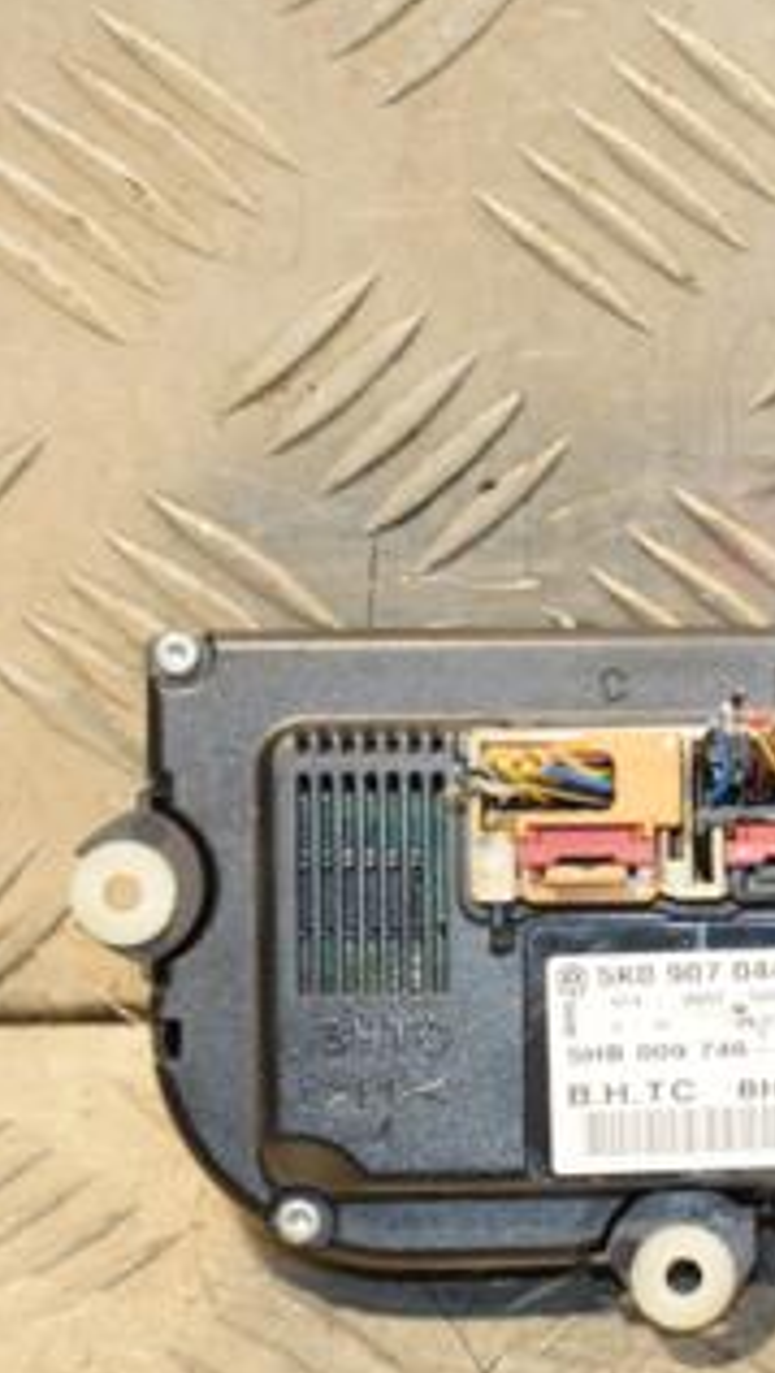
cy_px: 767
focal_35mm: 196
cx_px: 1078
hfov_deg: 6.2
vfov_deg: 11.0
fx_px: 7140
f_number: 5.3
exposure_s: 1/125
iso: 800
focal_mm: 66
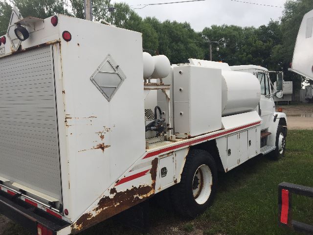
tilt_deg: -5.1
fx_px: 262
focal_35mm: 29
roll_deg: +1.1
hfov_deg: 61.7
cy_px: 118
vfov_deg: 48.2
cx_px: 156
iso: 32
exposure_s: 1/514
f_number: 2.2
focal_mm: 4.15
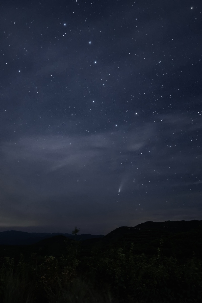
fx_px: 143
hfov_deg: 70.4
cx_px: 101
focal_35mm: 17
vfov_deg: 93.3
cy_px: 152
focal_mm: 17
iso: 2500
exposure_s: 30
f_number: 2.8
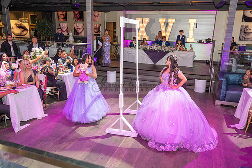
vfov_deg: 45.0
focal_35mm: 29
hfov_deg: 63.6
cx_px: 126
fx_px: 203
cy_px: 84
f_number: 3.5
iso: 1000
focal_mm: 29
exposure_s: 1/125
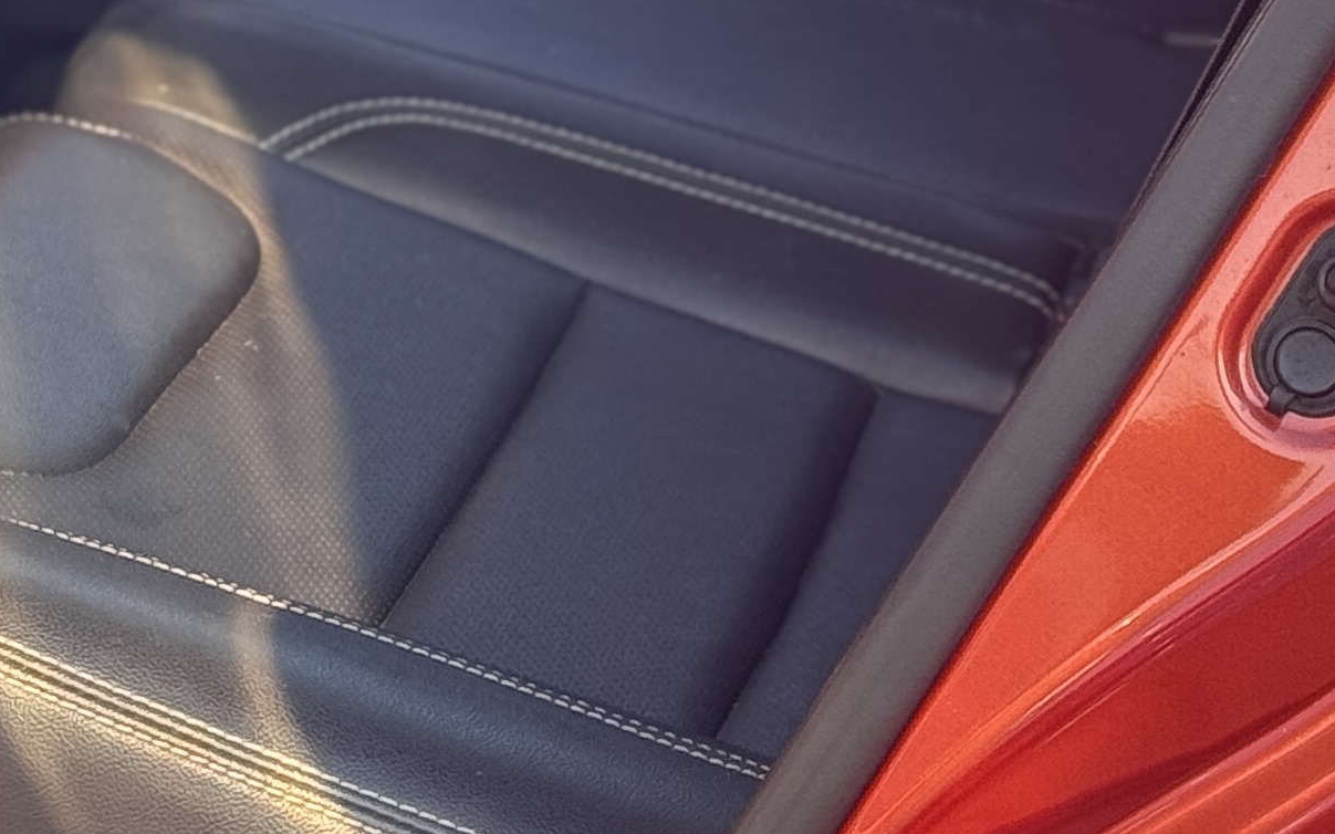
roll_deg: +0.8
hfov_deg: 12.2
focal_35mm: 170
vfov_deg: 7.5
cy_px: -632
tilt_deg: -11.8
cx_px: 112
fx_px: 6184
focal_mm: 6.76
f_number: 1.78
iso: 50
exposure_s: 1/197
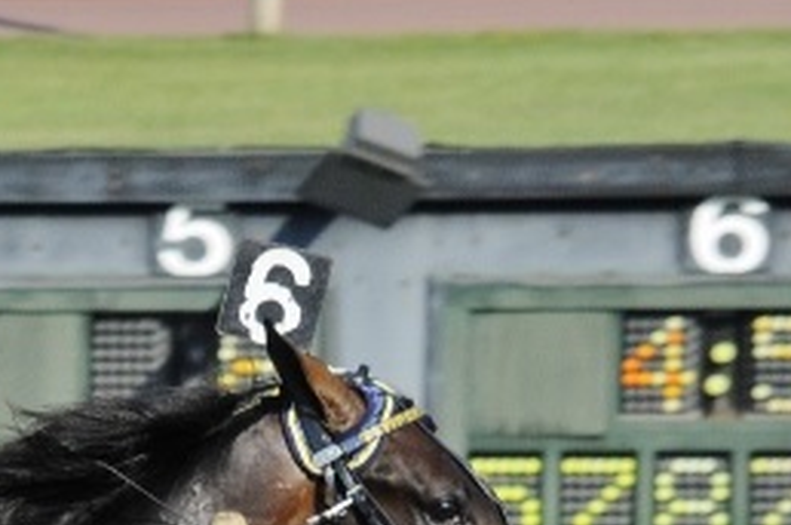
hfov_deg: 2.4
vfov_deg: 1.6
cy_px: 792
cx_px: -1018
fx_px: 19146
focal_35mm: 873
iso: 500
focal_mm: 120
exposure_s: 1/800
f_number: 9
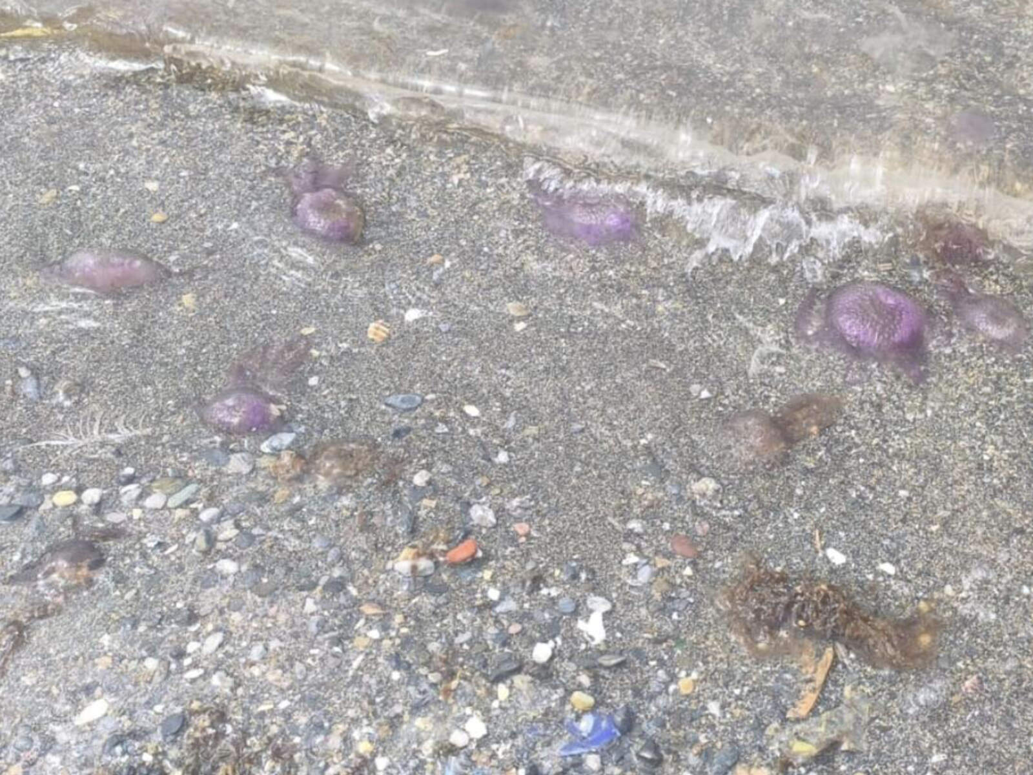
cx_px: 516
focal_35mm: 24
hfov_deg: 71.6
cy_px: 388
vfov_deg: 56.8
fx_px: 716
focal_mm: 6.8
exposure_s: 1/100
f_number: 1.8
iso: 160
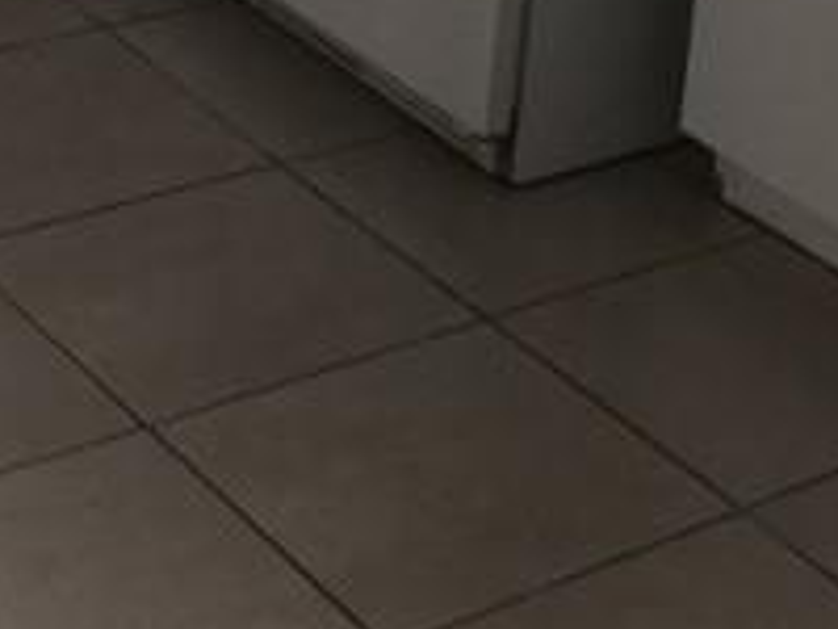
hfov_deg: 16.9
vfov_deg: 11.7
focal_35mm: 116
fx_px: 2808
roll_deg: -5.3
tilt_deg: -12.1
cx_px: 654
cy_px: -549
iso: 25
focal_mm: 4.15
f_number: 2.2
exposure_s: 1/88
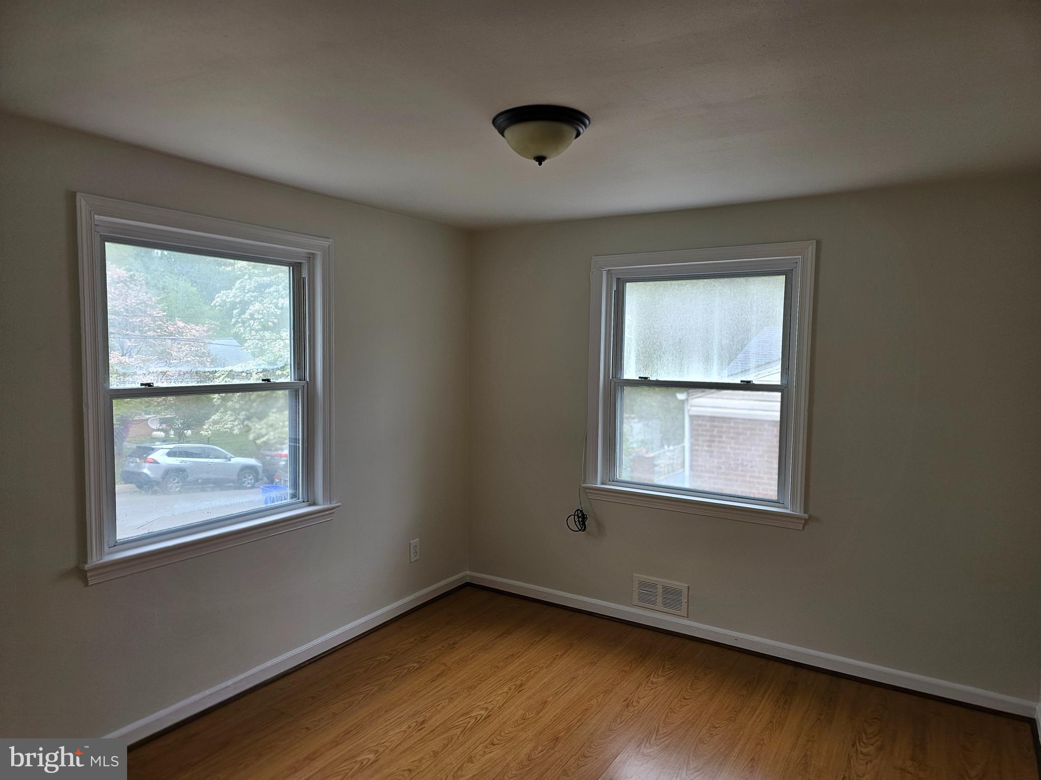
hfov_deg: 73.9
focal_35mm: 23
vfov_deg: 58.9
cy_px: 390
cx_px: 520
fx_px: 692
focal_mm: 6.3
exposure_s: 1/120
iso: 40
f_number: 1.7
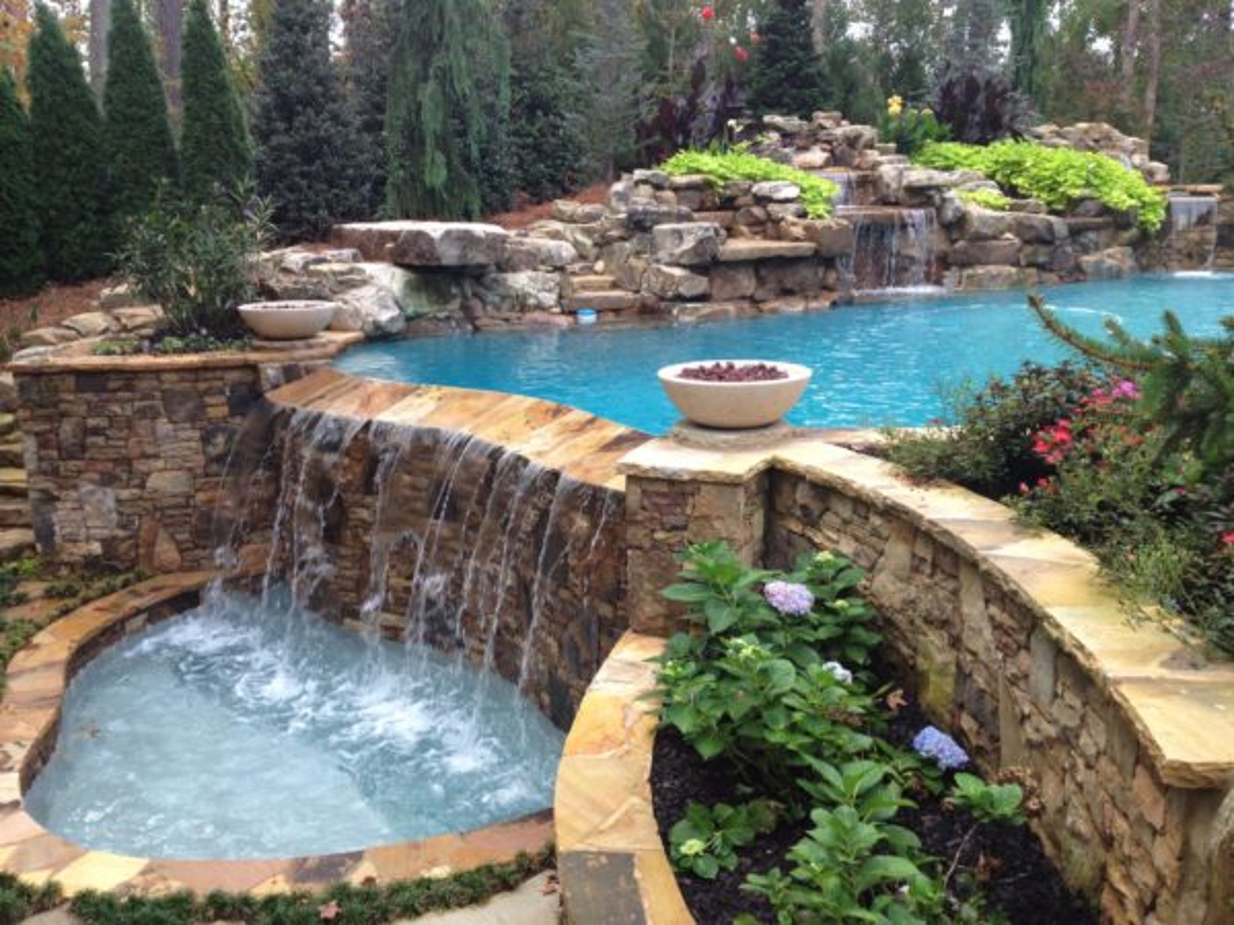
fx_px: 1248
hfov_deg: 52.6
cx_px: 617
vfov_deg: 40.7
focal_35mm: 35
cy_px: 462
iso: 64
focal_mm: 4.28
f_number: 2.4
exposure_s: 1/120
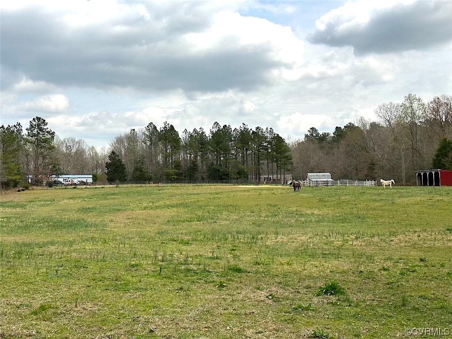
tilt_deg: +1.2
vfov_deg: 30.3
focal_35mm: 48
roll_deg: +1.3
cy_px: 170
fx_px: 627
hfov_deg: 39.7
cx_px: 226
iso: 64
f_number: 1.78
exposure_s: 1/5556
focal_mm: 6.86
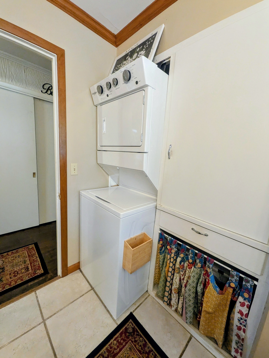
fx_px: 145
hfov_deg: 85.7
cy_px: 179
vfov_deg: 102.1
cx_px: 134
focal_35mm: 14
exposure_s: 1/60
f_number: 2.2
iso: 767
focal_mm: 1.85
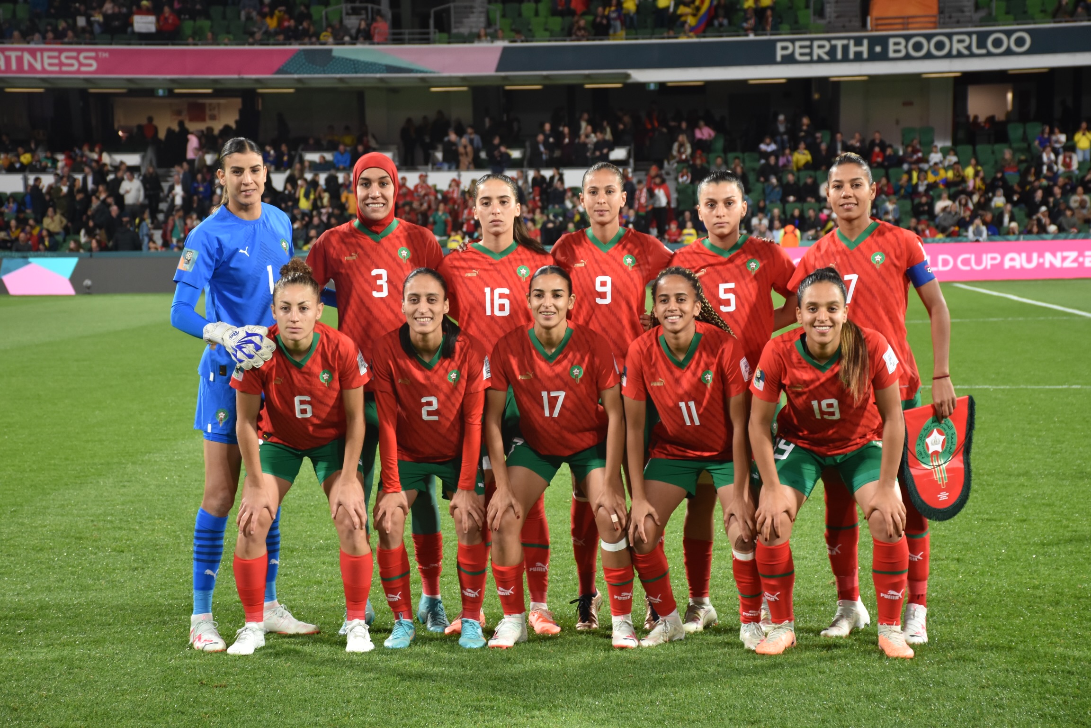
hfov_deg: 21.9
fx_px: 2818
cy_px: 364
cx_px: 546
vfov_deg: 14.7
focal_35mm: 93
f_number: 6.3
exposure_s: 1/160
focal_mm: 62
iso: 800
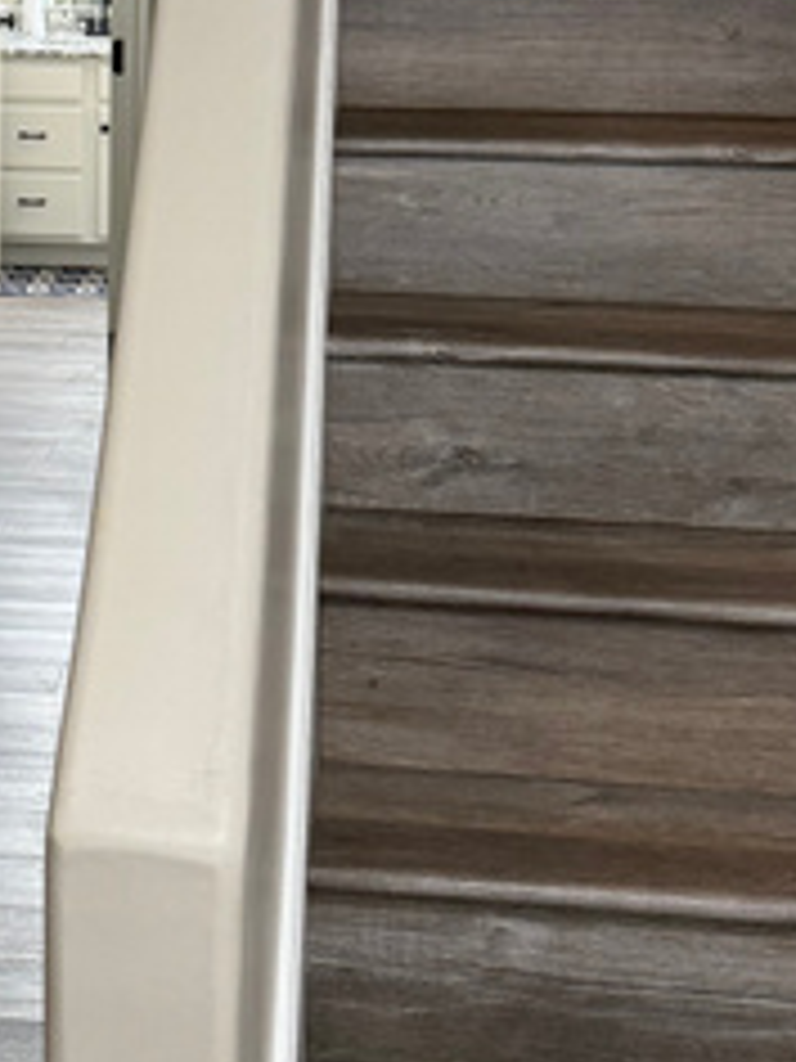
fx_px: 2391
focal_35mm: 78
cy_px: 4
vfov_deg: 23.9
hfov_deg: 18.5
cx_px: 63
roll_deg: -0.9
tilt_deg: -5.5
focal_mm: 6.76
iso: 250
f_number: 1.78
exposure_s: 1/60
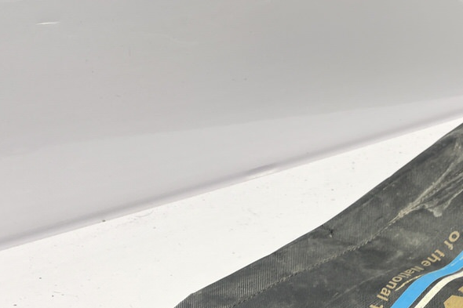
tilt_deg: -46.6
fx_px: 707
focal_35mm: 55
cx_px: 318
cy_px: 334
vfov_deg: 23.2
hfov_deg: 35.8
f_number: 1.6
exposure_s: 1/100
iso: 64
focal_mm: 4.2
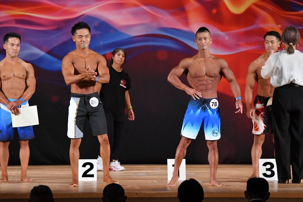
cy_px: 101
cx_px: 152
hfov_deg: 9.5
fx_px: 1826
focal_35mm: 217
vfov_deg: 6.3
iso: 3200
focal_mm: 145
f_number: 5.6
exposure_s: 1/400
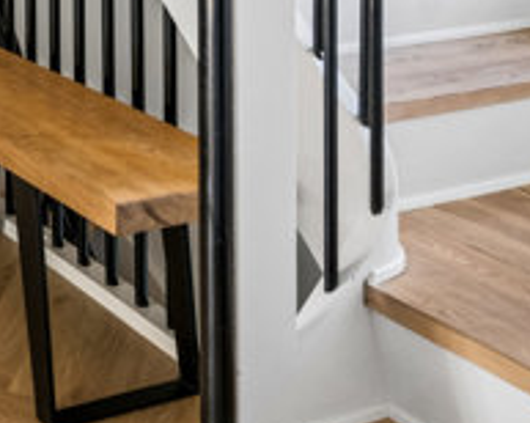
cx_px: -159
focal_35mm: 74
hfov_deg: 22.9
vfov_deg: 17.7
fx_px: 1160
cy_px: -279
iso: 800
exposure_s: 1/125
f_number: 7.1
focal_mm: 19
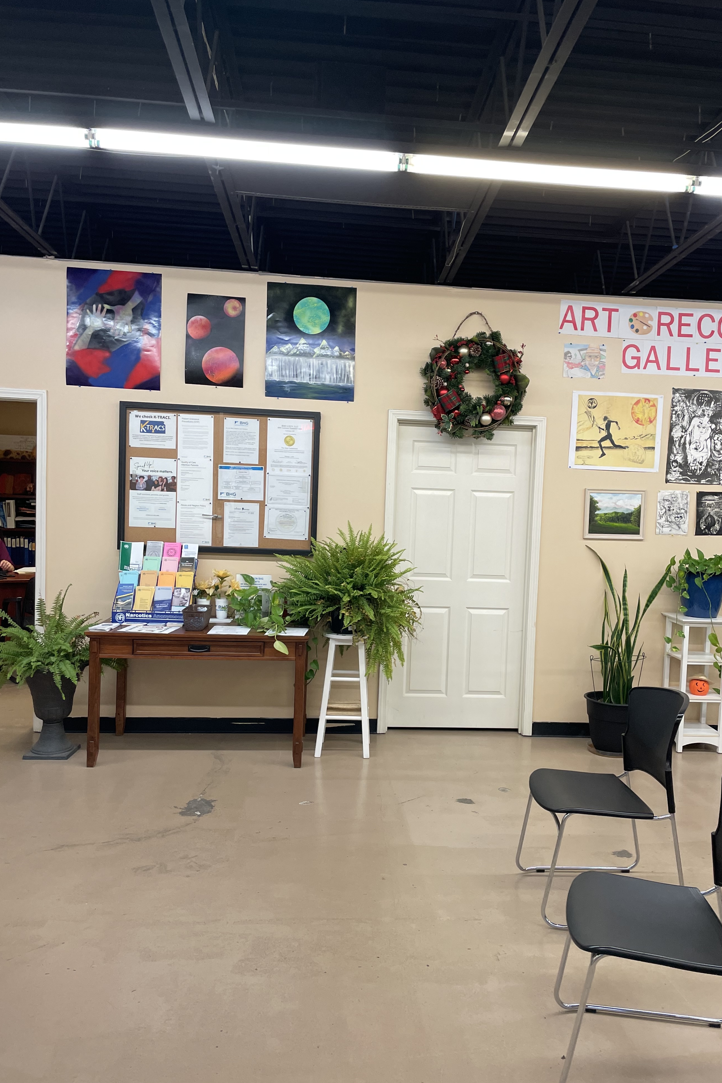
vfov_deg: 65.5
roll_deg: -3.0
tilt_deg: -3.9
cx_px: 405
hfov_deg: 46.3
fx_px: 842
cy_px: 557
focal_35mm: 28
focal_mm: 4.2
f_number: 1.6
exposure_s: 1/120
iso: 125
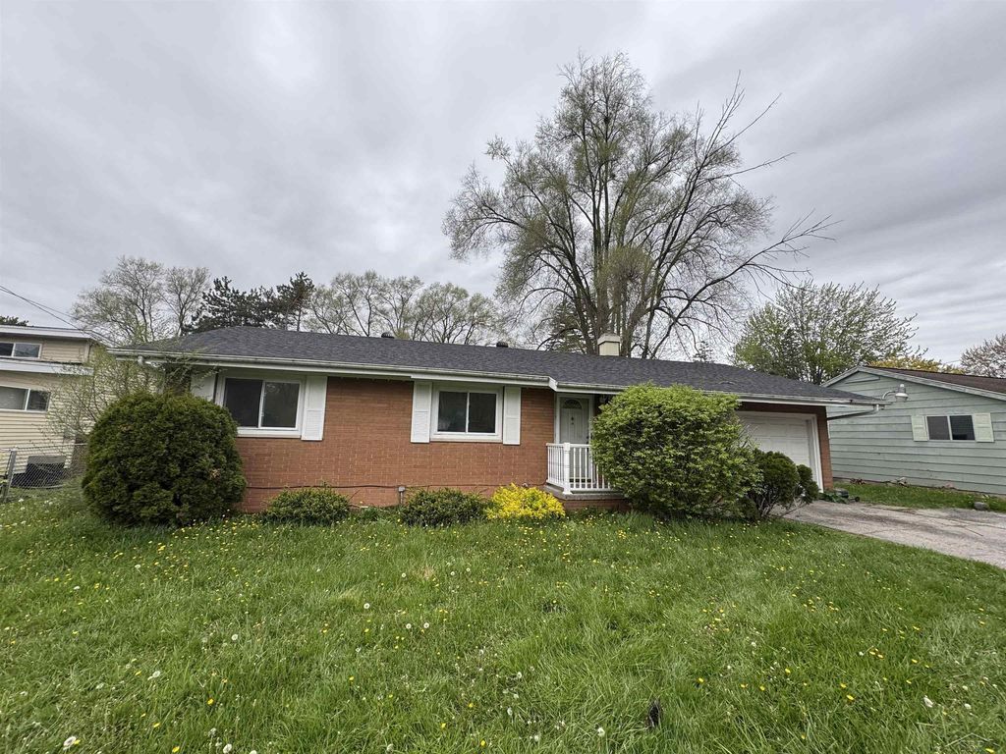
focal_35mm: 14
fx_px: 407
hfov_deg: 102.1
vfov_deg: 85.7
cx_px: 503
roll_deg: -3.6
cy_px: 377
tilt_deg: +10.5
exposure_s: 1/384
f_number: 2.2
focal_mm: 2.22
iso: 40
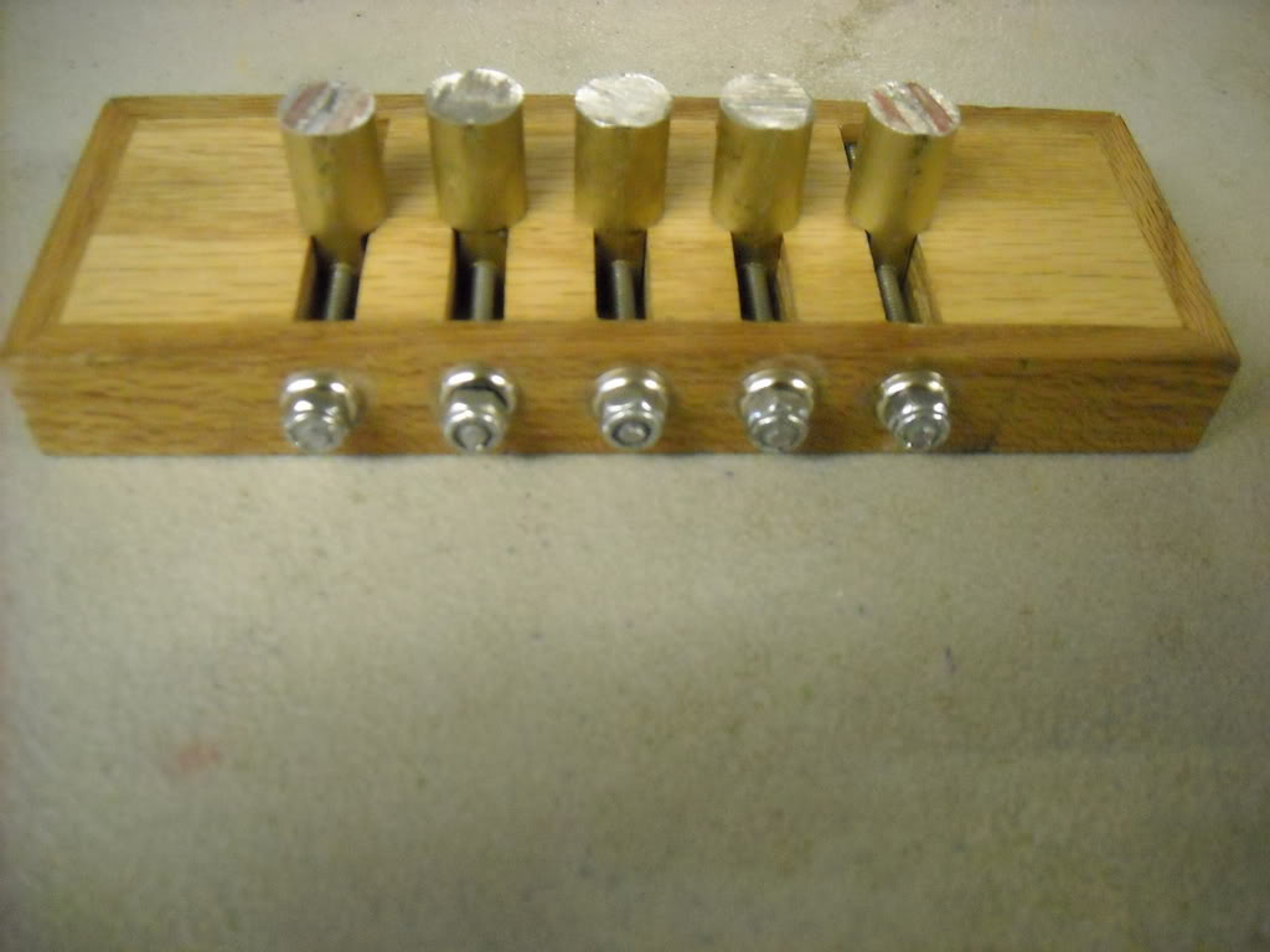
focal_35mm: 35
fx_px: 1284
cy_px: 476
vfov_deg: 40.7
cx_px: 635
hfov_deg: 52.6
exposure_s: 1/45
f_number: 2.8
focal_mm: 5.7
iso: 800
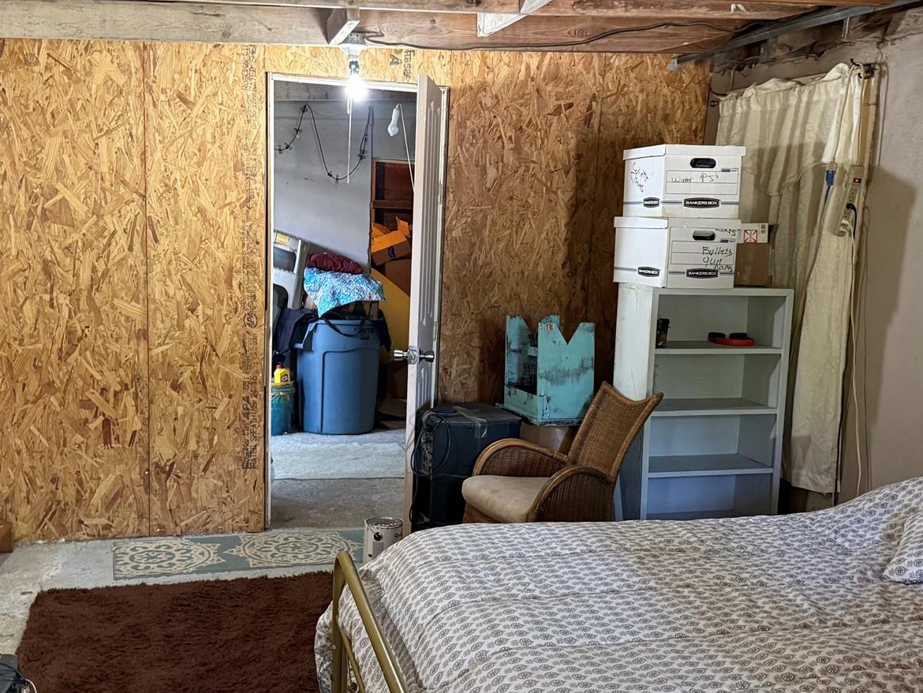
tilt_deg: -9.0
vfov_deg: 34.3
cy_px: 406
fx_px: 1120
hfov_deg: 44.8
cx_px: 495
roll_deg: -2.7
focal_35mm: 42
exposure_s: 1/60
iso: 500
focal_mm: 6.76
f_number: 1.78
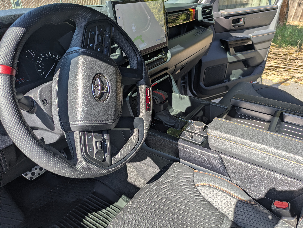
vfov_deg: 54.9
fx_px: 219
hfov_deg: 69.4
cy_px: 114
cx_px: 152
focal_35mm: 25
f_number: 1.89
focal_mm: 5.43
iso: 44
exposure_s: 1/684
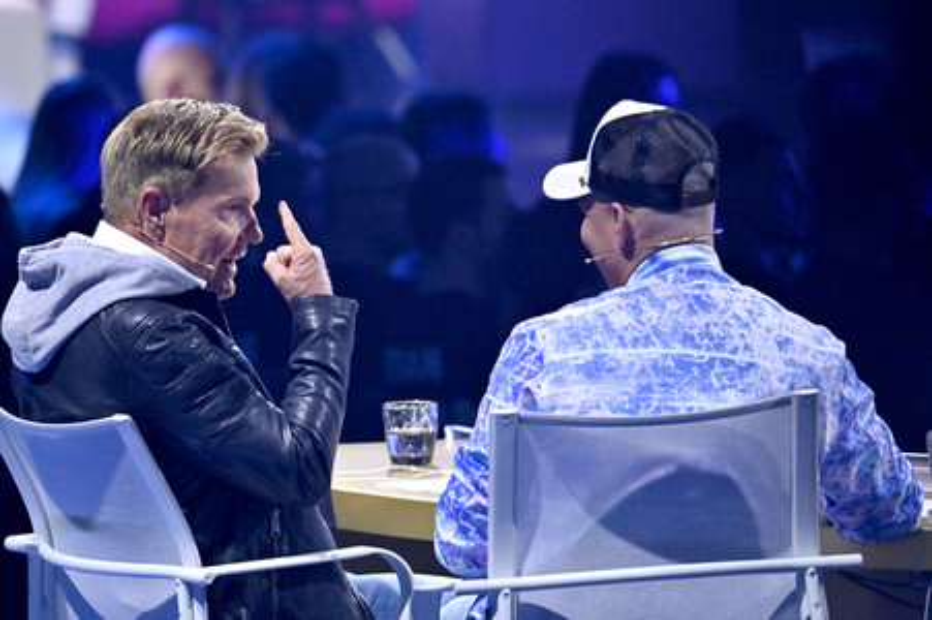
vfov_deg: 3.4
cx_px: 466
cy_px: 310
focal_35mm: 400
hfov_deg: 5.2
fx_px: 10348
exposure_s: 1/640
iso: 5000
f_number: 5.6
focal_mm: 400
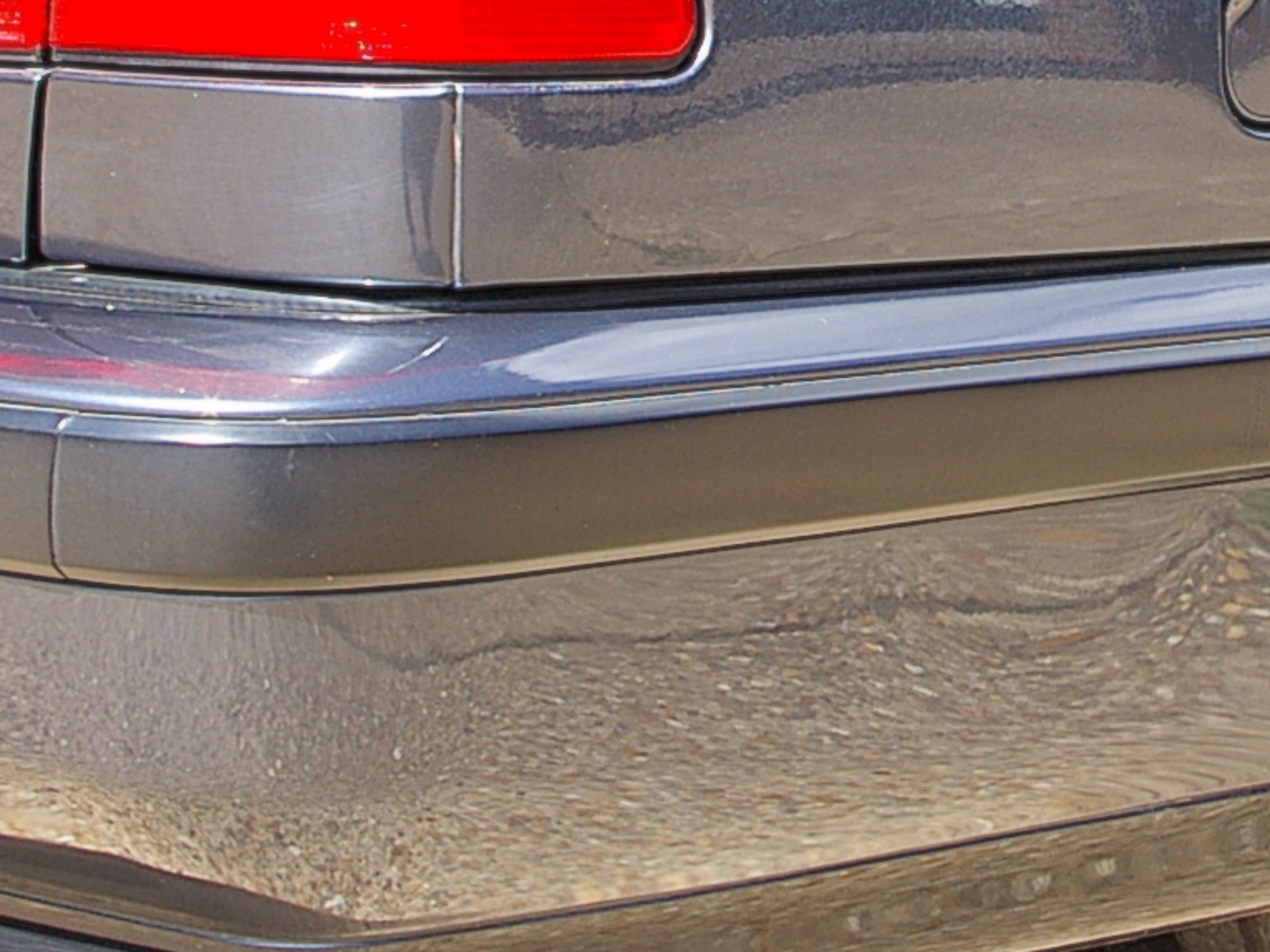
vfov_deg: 12.3
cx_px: 925
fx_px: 4360
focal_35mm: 119
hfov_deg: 16.5
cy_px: -58
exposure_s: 1/125
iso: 200
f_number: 6.7
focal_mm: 21
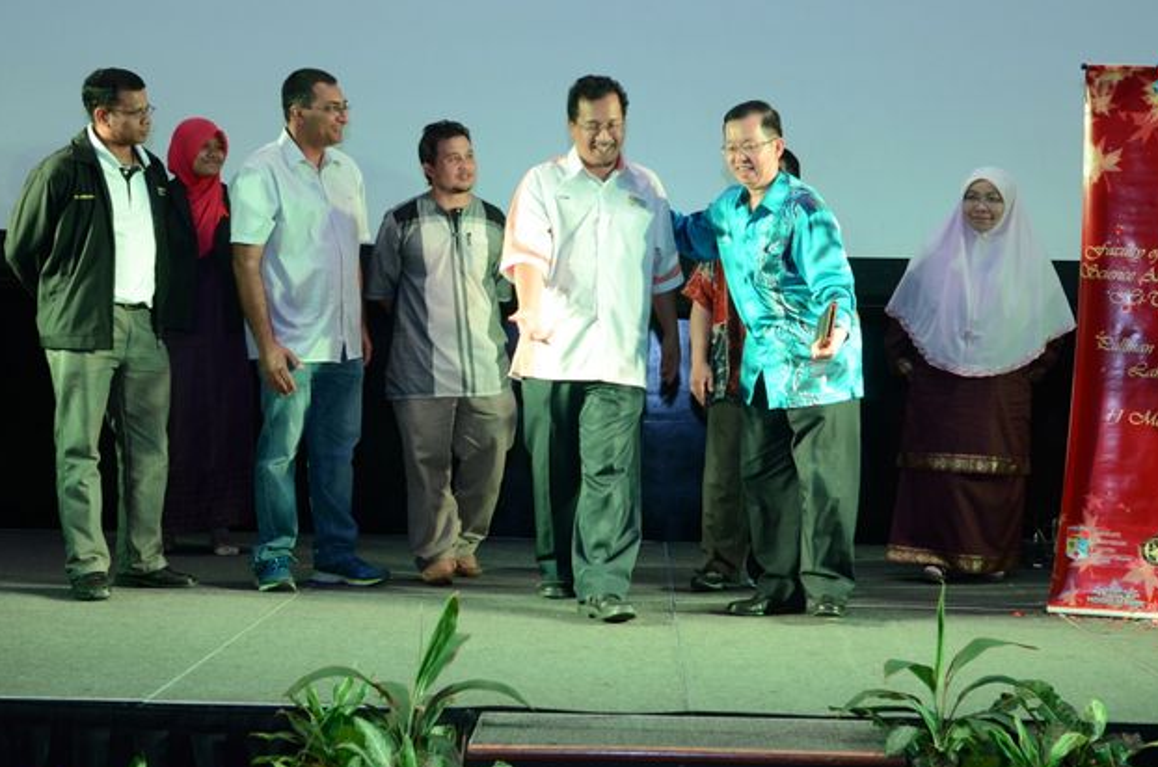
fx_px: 1733
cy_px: 305
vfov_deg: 24.9
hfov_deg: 36.9
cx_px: 586
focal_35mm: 54
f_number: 4
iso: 800
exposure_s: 1/80
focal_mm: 28
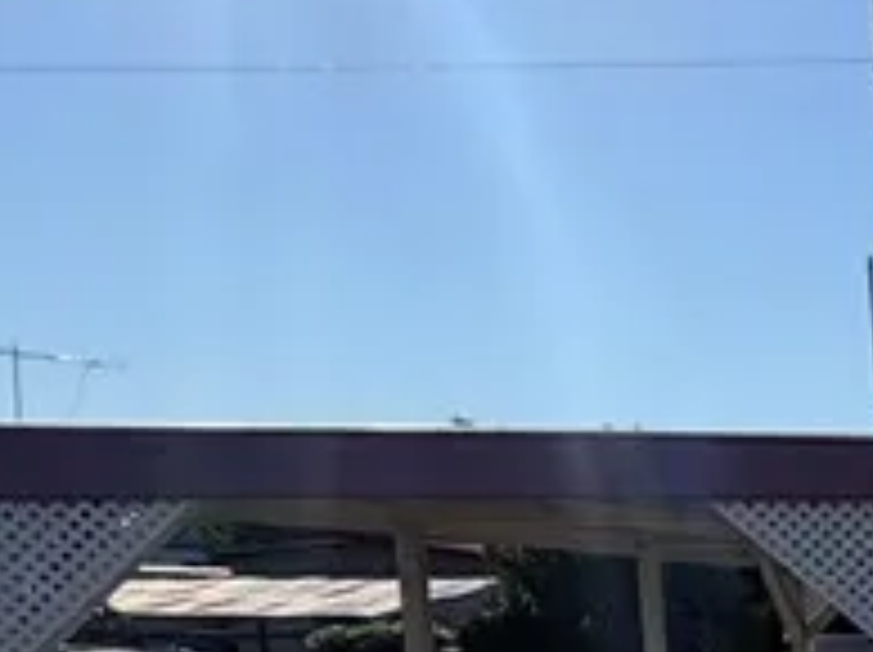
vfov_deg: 18.6
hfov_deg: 16.0
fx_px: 1864
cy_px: 814
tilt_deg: -6.5
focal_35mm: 74
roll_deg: -0.1
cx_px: 1984
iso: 25
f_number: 2.2
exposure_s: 1/1285
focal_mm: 2.22
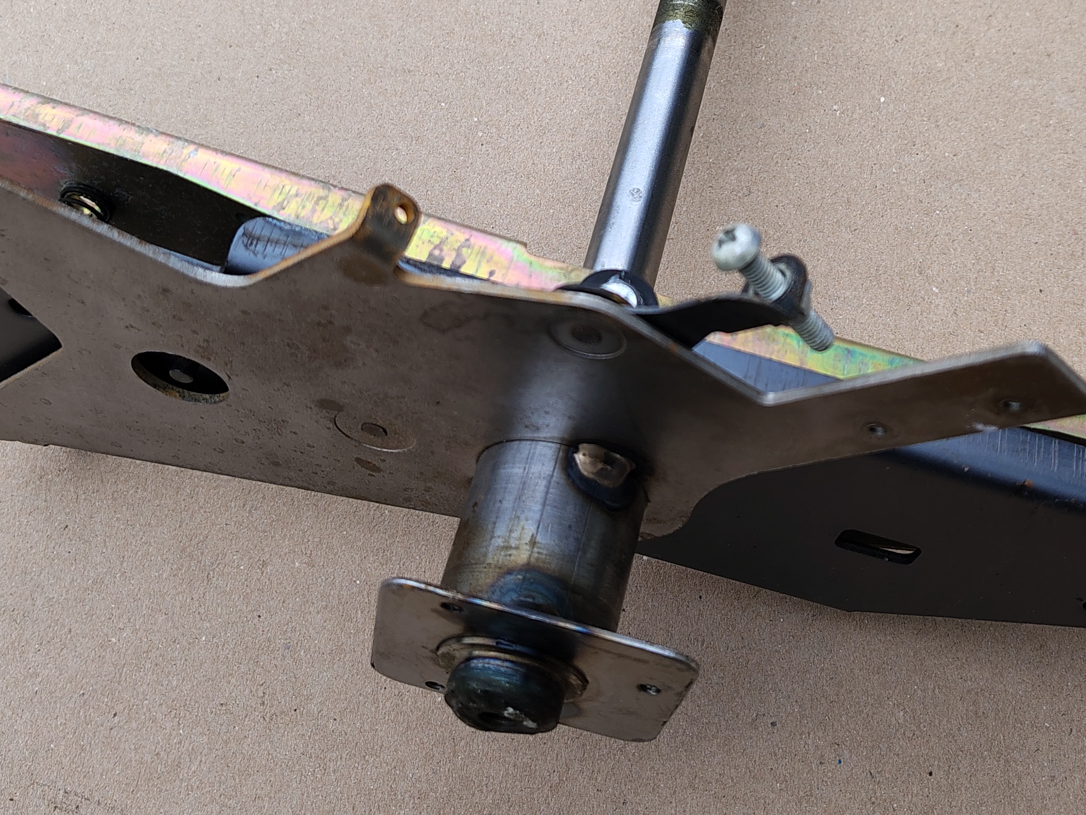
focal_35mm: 48
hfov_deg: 39.4
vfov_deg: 29.6
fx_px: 1506
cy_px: 161
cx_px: 681
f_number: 1.8
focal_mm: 5.56
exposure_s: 1/846
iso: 100
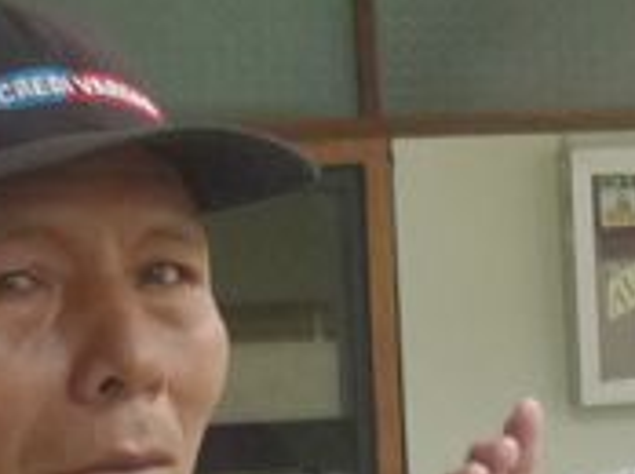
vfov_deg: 7.7
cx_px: 489
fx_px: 3481
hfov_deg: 10.4
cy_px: 718
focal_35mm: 190
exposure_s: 1/200
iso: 200
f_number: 2.8
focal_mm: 5.5
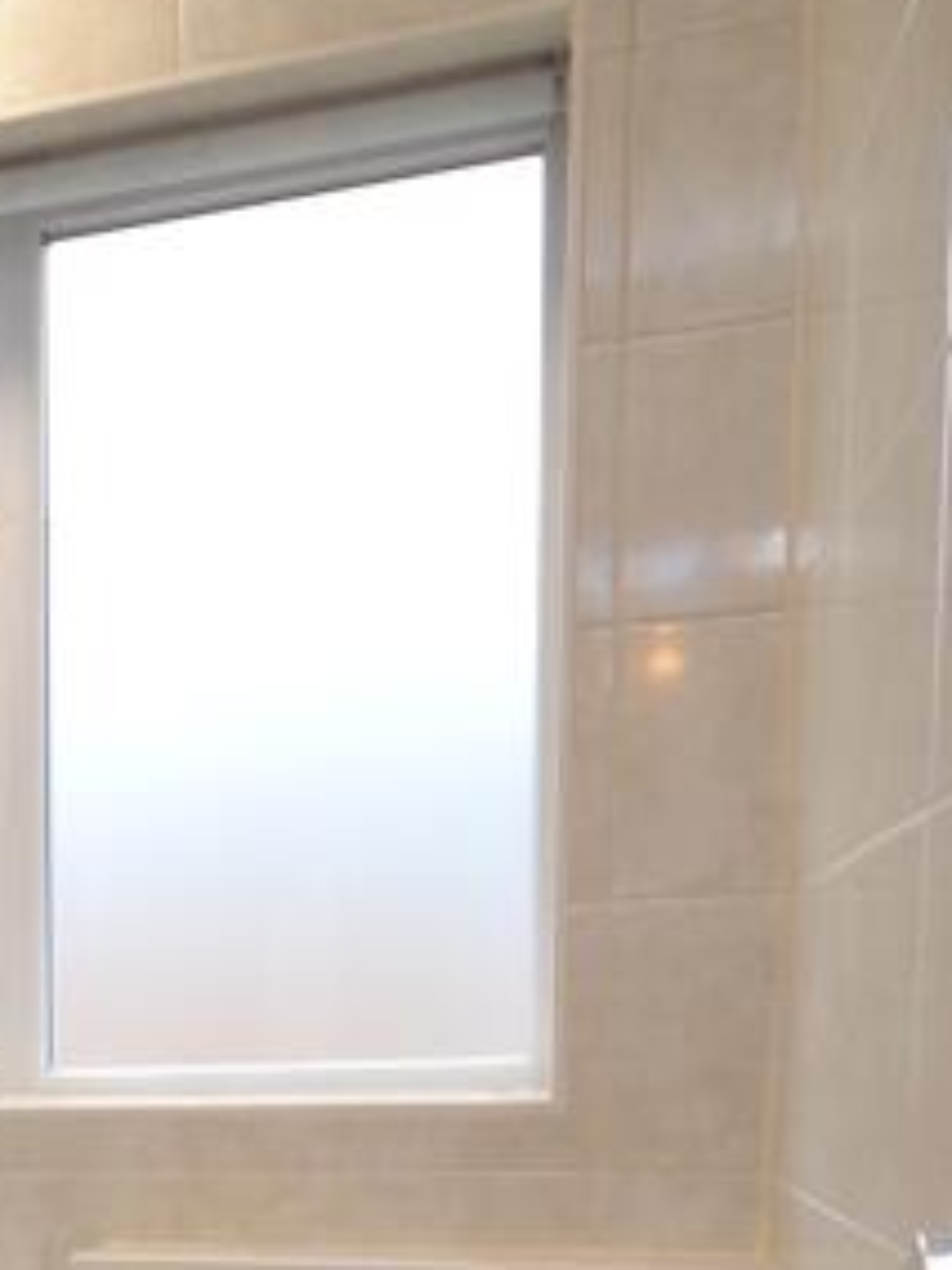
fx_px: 1907
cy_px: 1245
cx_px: -246
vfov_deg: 33.9
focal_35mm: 52
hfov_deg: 24.8
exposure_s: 1/60
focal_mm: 10
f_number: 4
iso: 560
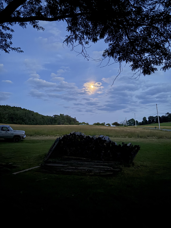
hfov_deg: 53.1
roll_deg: +0.3
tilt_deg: +5.9
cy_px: 114
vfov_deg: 67.3
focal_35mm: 26
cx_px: 86
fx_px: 171
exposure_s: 1/9
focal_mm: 5.96
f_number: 1.6
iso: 1600
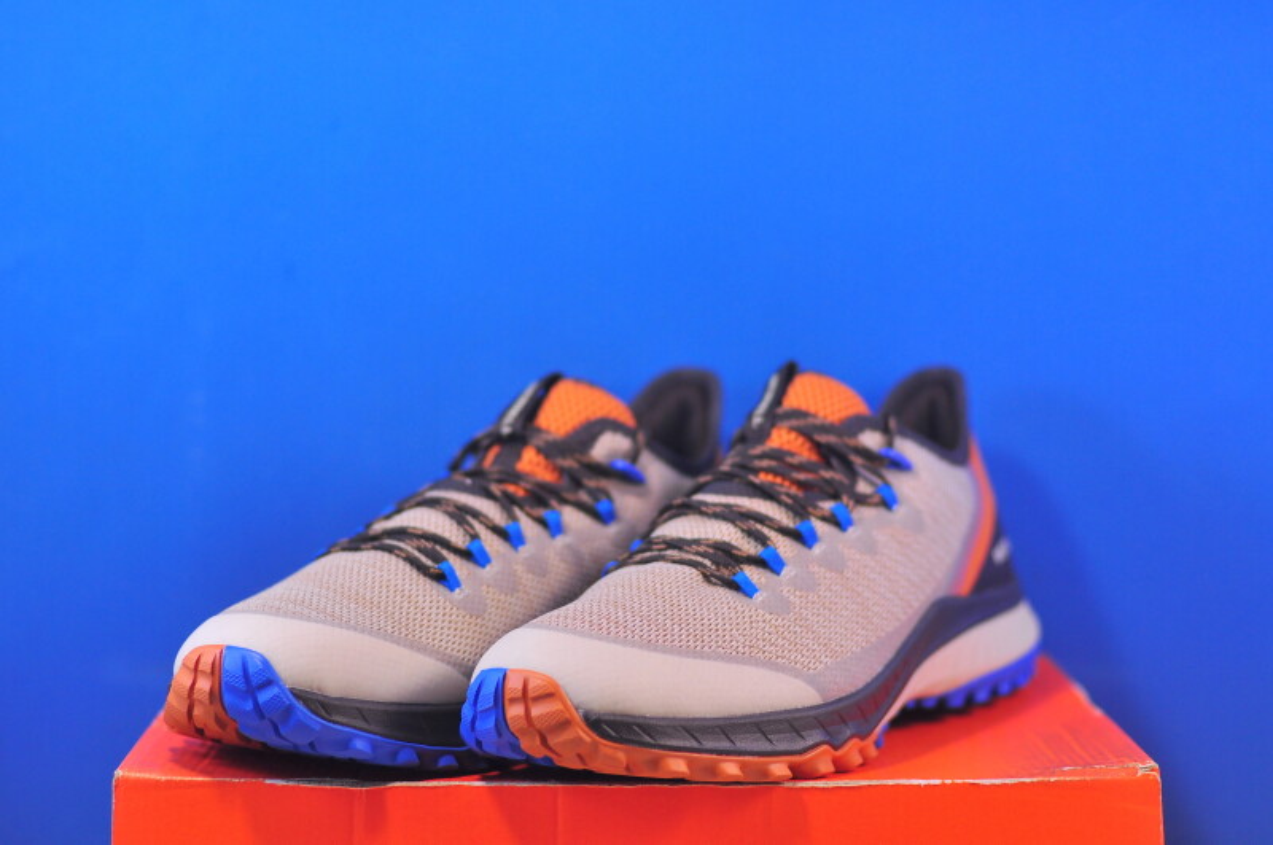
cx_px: 636
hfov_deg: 27.0
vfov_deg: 18.1
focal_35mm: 75
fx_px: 2648
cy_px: 422
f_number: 2.2
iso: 250
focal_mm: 50
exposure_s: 1/320
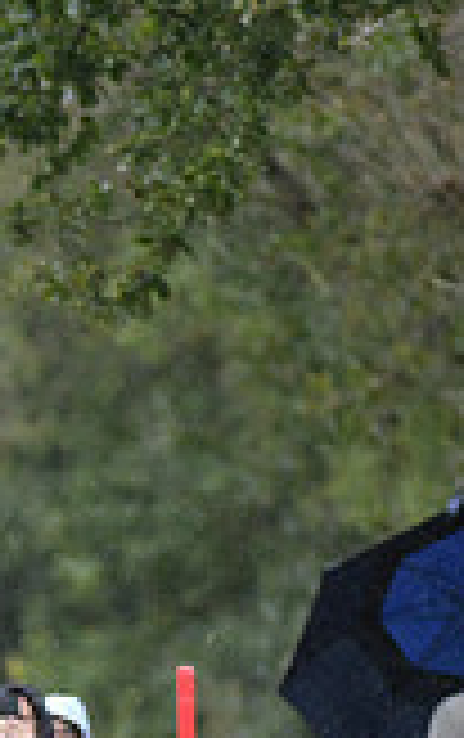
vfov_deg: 1.6
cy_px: 704
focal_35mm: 1294
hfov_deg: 1.0
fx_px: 26090
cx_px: -581
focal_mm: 240
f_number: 4.5
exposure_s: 1/1250
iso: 2000
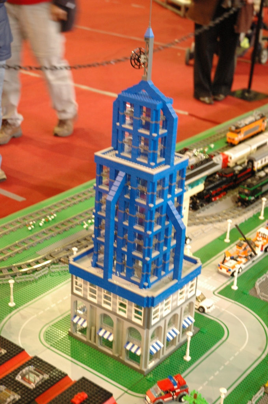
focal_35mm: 60
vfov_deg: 33.4
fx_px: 672
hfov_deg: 22.6
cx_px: 134
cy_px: 202
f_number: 5
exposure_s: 1/10
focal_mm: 40
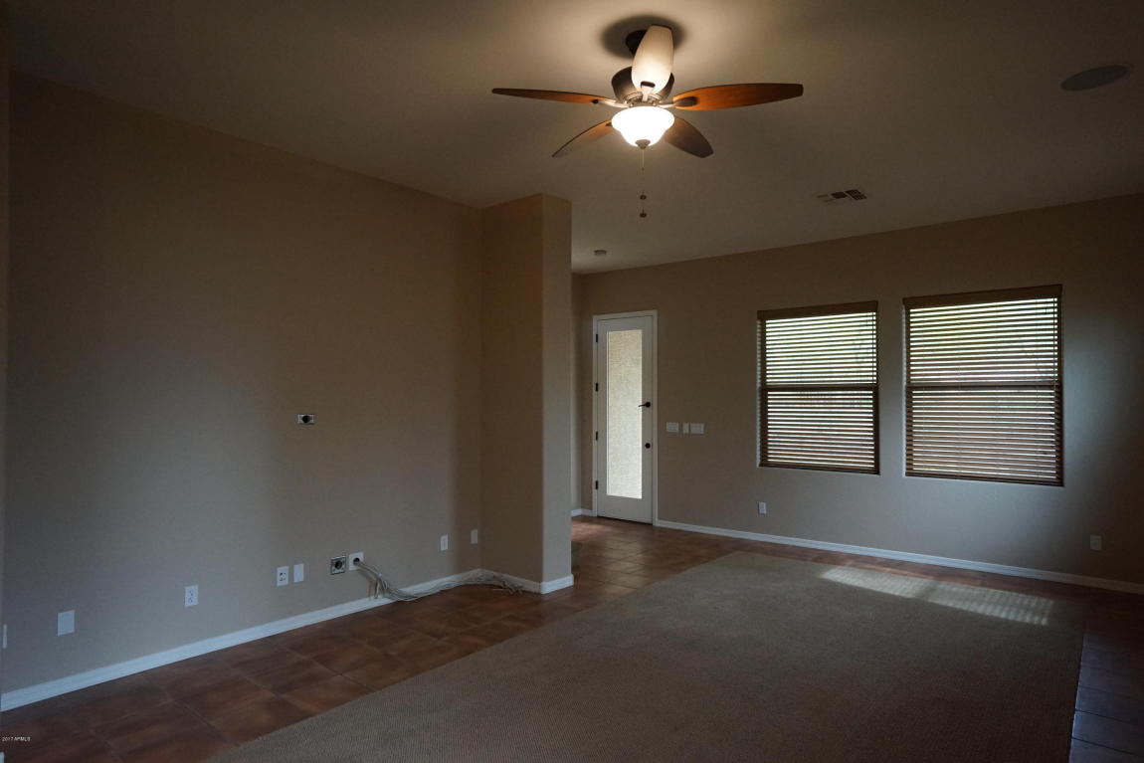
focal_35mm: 21
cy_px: 382
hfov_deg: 81.2
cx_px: 572
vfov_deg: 59.5
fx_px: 667
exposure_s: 1/160
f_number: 4
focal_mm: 21
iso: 4000
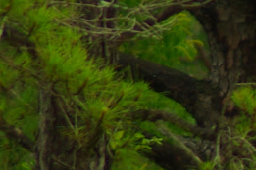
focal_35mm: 3540
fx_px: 25171
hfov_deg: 0.6
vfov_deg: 0.4
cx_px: 385
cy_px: 149
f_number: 5.6
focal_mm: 300
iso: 100
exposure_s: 1/250
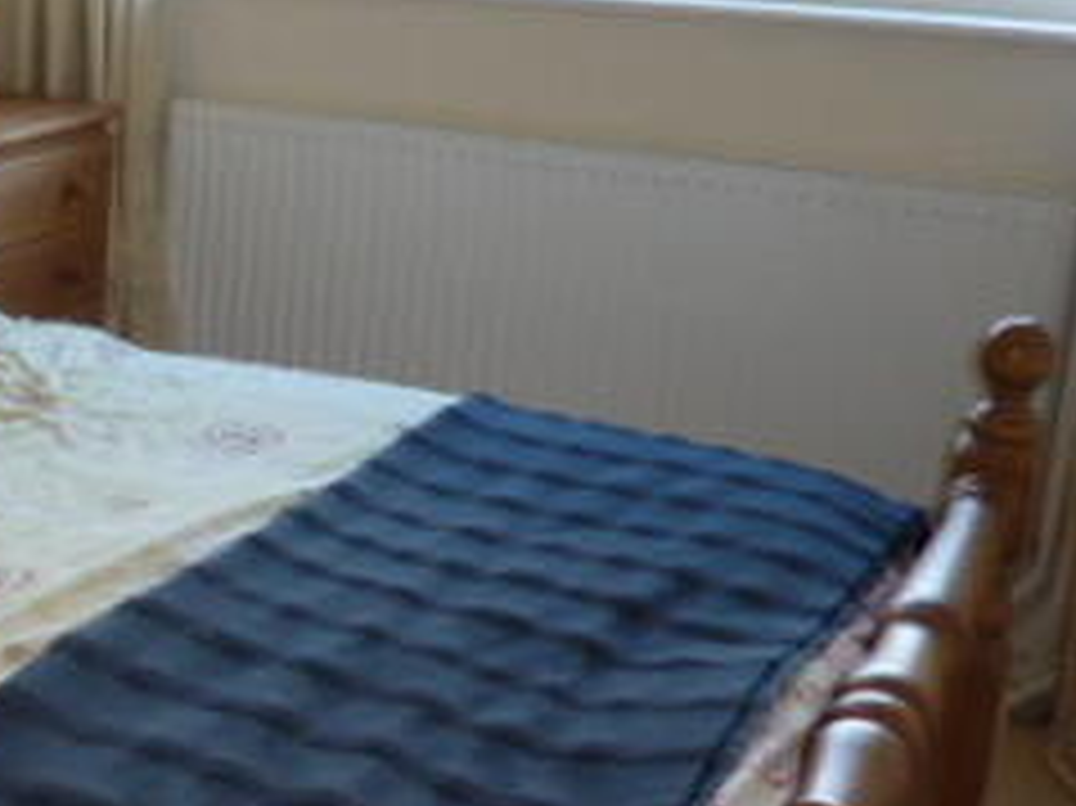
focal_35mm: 61
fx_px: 1895
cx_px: -196
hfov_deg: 28.0
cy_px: 326
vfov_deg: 24.0
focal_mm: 4.1
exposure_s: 1/30
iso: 100
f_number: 3.3
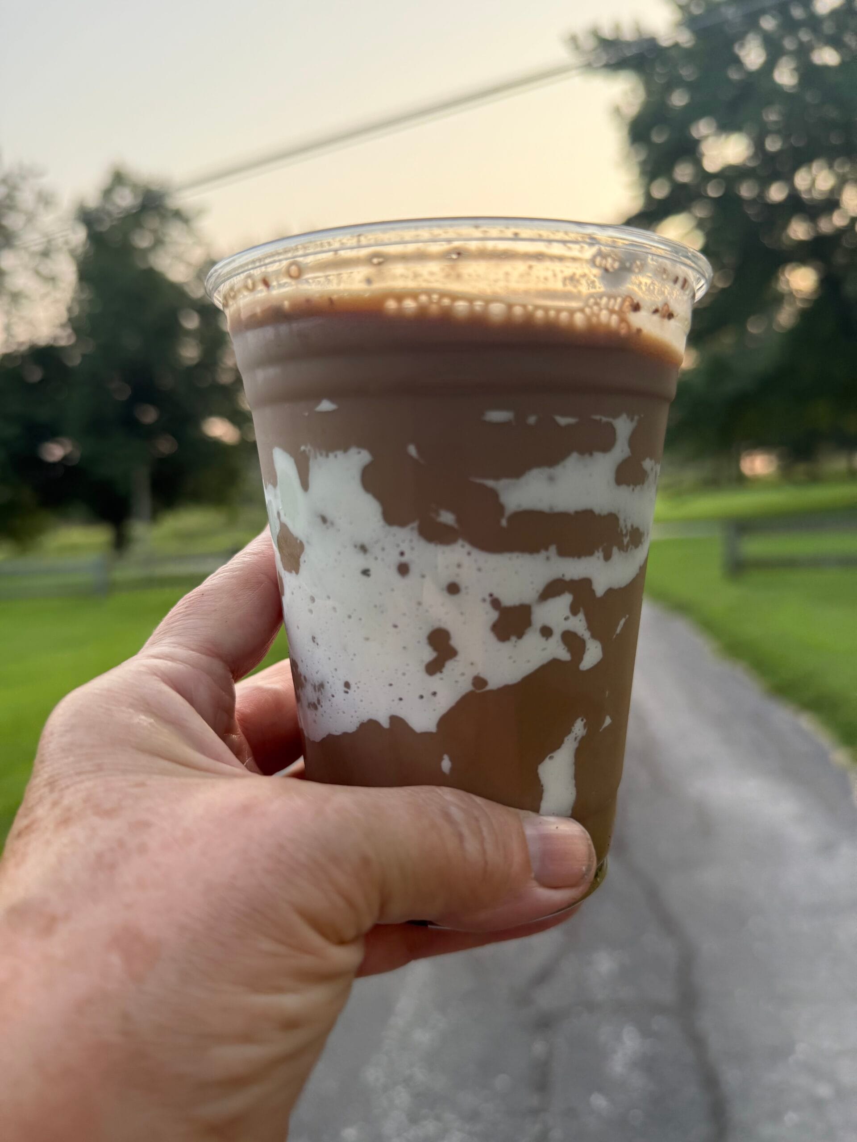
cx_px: 428
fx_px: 792
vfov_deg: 71.6
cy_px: 571
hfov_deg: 56.8
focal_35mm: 24
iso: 100
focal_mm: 6.76
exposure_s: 1/488
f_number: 1.78
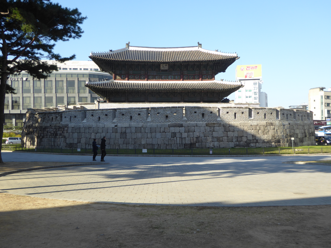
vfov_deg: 38.7
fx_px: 354
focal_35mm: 37
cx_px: 166
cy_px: 124
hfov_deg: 50.1
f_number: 3.7
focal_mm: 6.7
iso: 80
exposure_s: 1/250
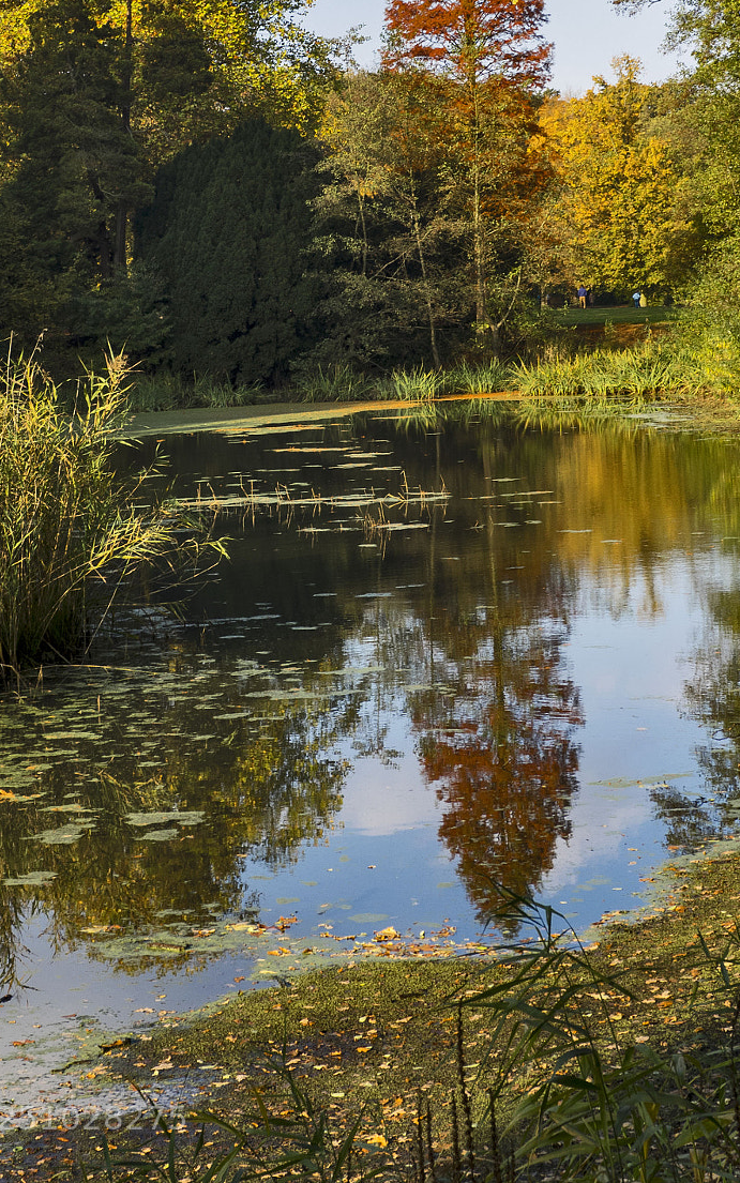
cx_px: 269
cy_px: 346
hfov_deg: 14.7
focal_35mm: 89
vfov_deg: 23.1
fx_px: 2871
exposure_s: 1/80
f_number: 8
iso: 100
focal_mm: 29
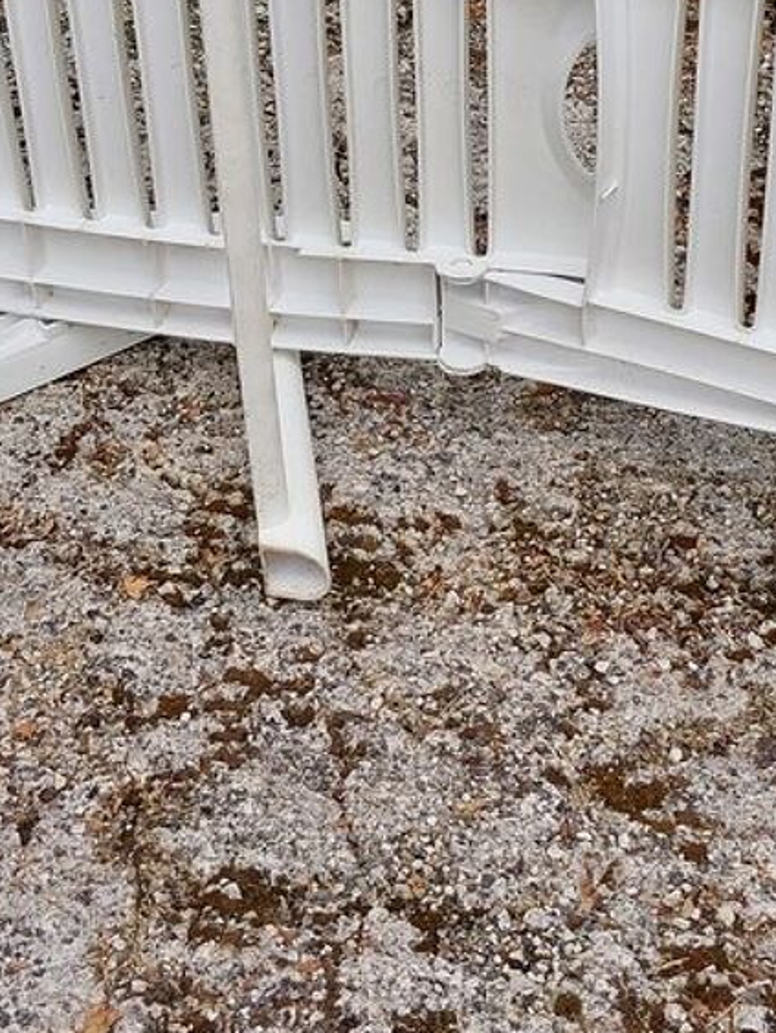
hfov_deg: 20.7
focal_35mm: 71
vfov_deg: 27.0
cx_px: 383
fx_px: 2120
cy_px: 236
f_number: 1.8
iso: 20
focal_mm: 4.6
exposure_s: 1/389
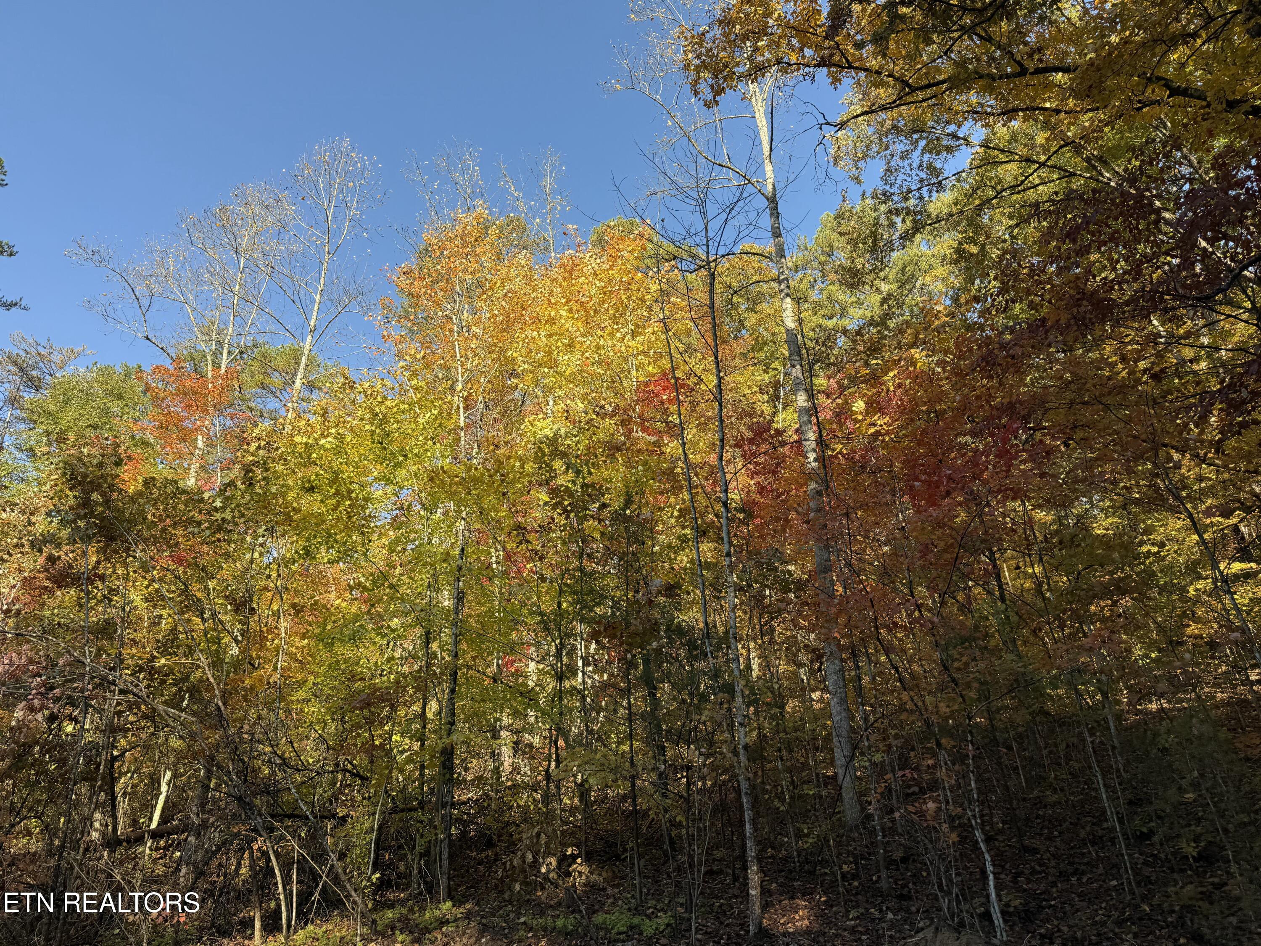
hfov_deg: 71.6
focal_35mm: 24
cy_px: 473
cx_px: 630
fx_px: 874
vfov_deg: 56.8
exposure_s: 1/1046
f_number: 1.78
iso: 80
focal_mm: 6.76
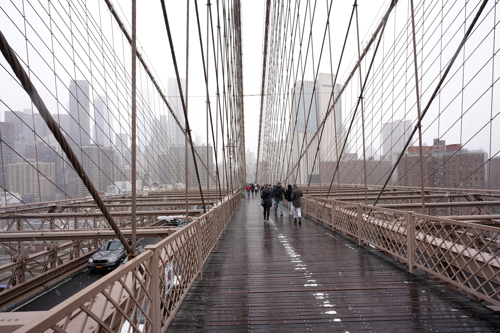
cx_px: 250
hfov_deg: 84.0
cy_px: 166
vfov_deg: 61.9
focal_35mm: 20
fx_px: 278
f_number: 8
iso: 320
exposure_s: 1/125
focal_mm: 20
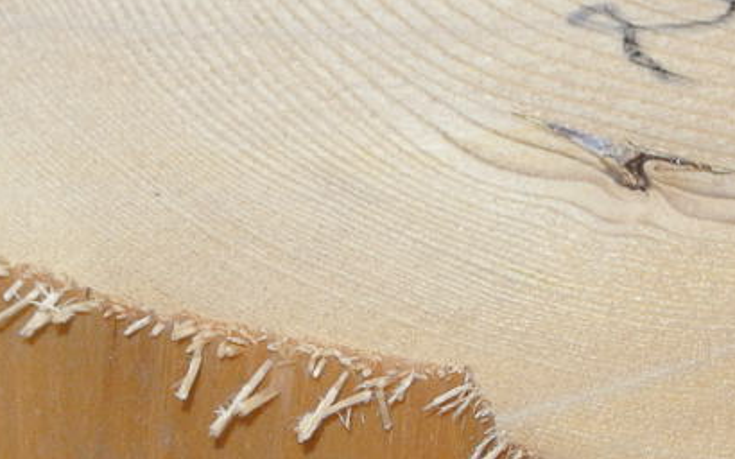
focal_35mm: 246
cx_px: 683
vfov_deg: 5.3
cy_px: 602
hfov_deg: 8.5
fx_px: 4926
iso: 220
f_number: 4.8
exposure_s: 1/60
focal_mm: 18.9
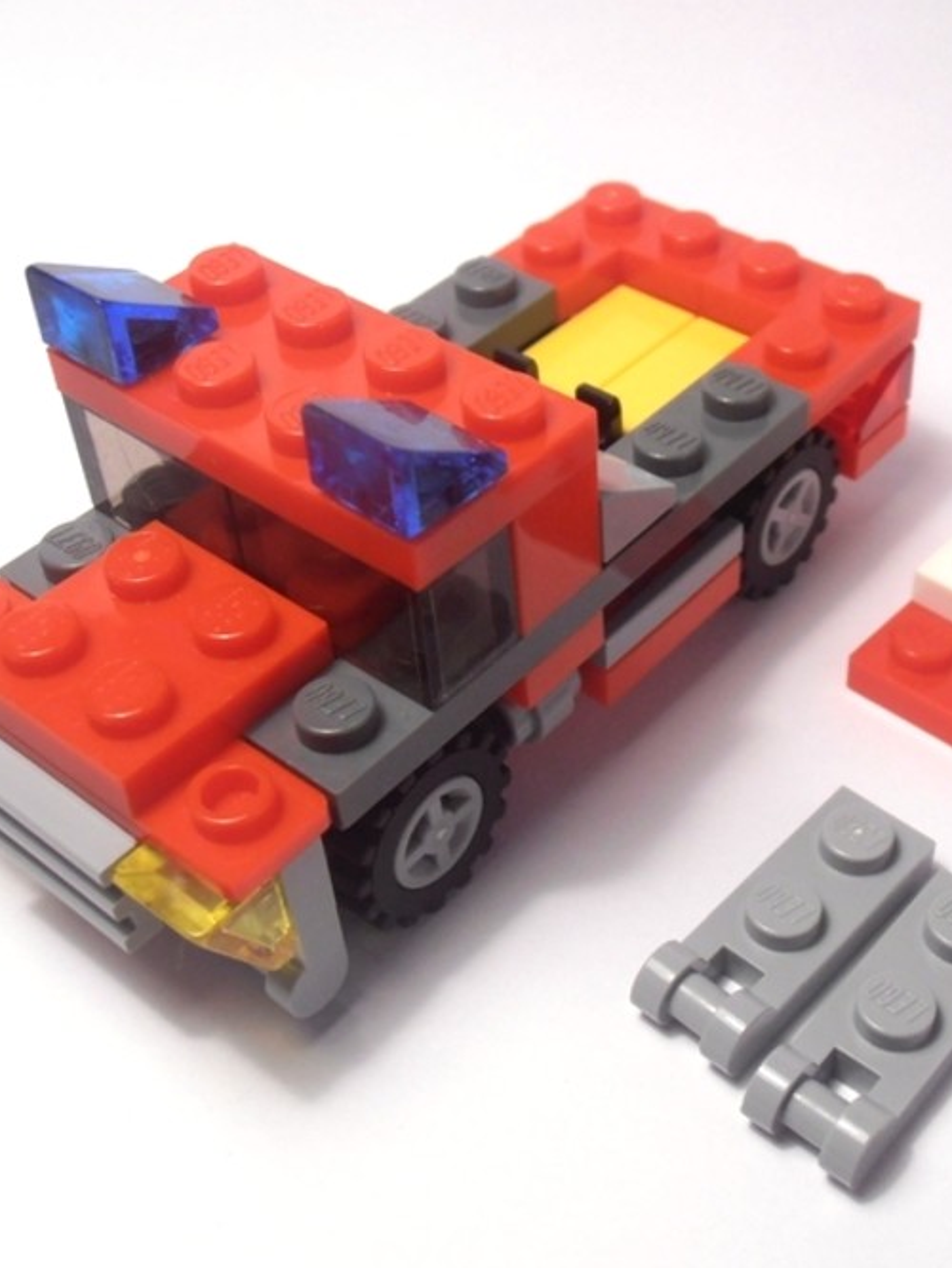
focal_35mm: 50
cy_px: 639
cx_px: 644
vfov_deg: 38.2
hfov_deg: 28.9
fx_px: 1832
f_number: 3.9
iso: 80
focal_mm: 6.61
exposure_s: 1/60
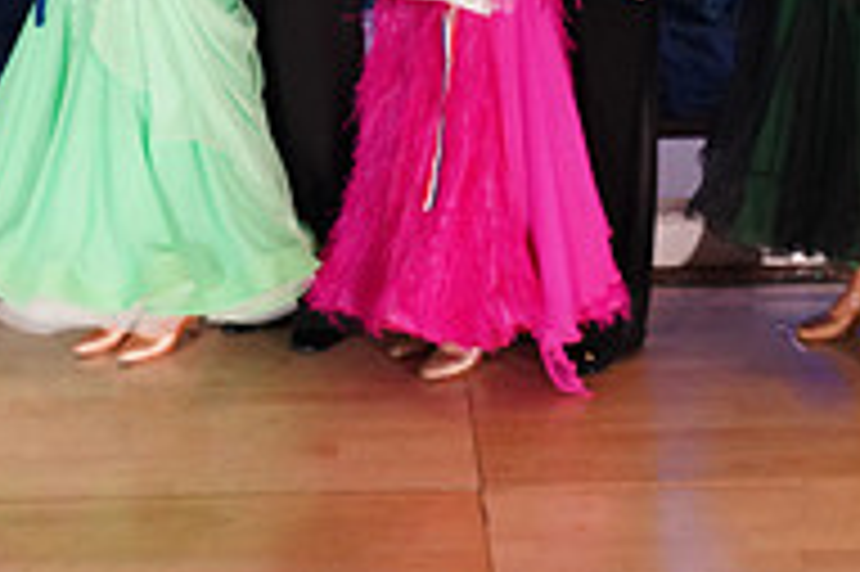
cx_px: 414
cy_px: -291
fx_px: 2100
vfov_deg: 14.4
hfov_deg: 23.1
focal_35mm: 88
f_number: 5
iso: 2500
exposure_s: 1/200
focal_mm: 29
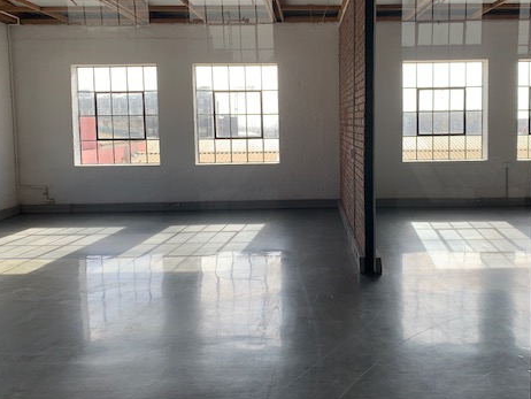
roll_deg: +0.0
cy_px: 172
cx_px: 307
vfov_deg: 39.6
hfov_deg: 51.1
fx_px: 553
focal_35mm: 36
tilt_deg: -3.5
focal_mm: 4.25
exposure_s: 1/555
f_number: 1.8
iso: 25
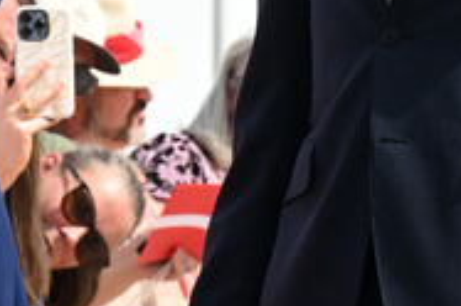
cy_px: -227
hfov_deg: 4.2
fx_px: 6289
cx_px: -212
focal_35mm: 492
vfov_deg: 2.8
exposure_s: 1/500
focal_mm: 102
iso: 400
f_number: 10
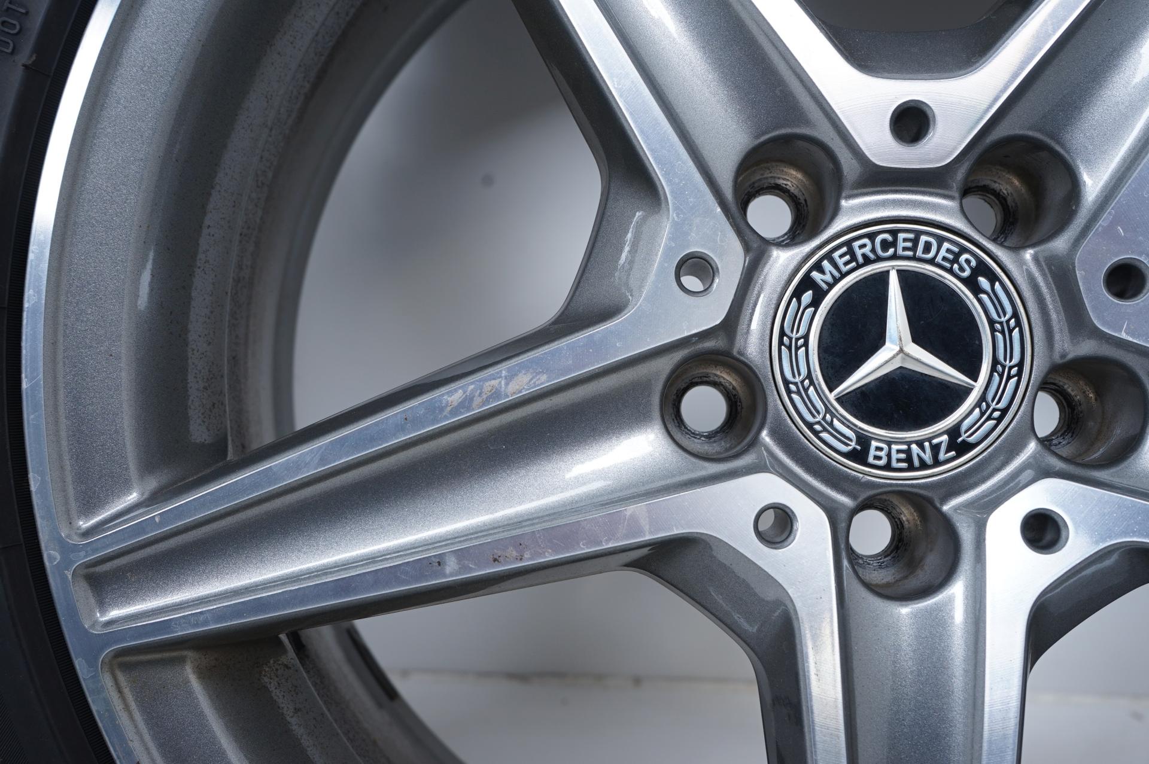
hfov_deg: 51.9
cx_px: 574
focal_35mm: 37
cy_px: 382
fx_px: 1180
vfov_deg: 35.9
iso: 250
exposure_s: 1/100
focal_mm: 37
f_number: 7.1
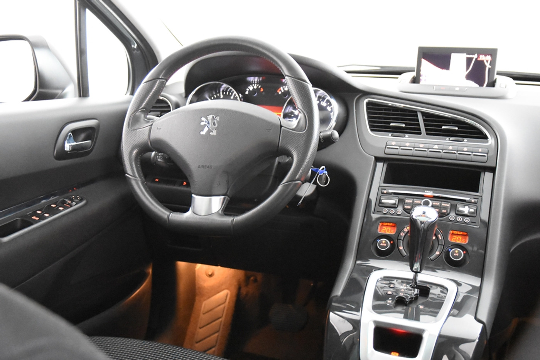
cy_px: 180
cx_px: 270
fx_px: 630
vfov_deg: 31.9
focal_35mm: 42
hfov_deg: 46.4
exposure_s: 1/50
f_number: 3.2
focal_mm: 28
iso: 12800
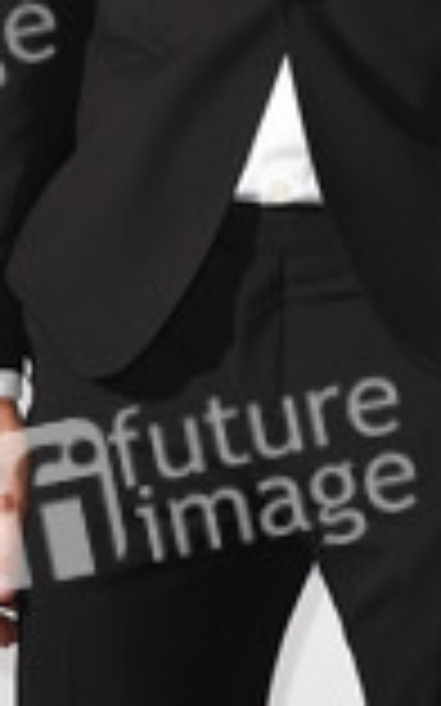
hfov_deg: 4.6
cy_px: -189
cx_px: 317
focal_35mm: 285
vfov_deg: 7.3
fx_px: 5486
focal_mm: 110
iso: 640
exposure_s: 1/250
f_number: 7.1
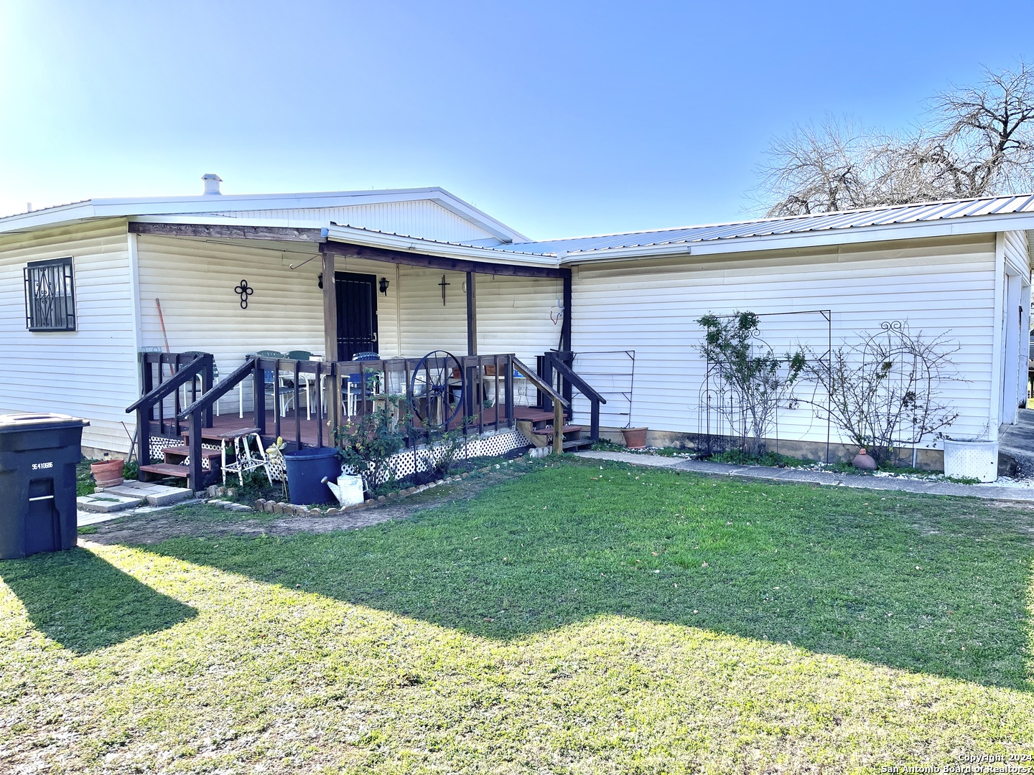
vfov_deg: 53.1
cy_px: 388
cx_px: 517
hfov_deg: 67.3
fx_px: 777
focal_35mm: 26
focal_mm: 5.1
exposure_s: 1/2137
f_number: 1.6
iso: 50
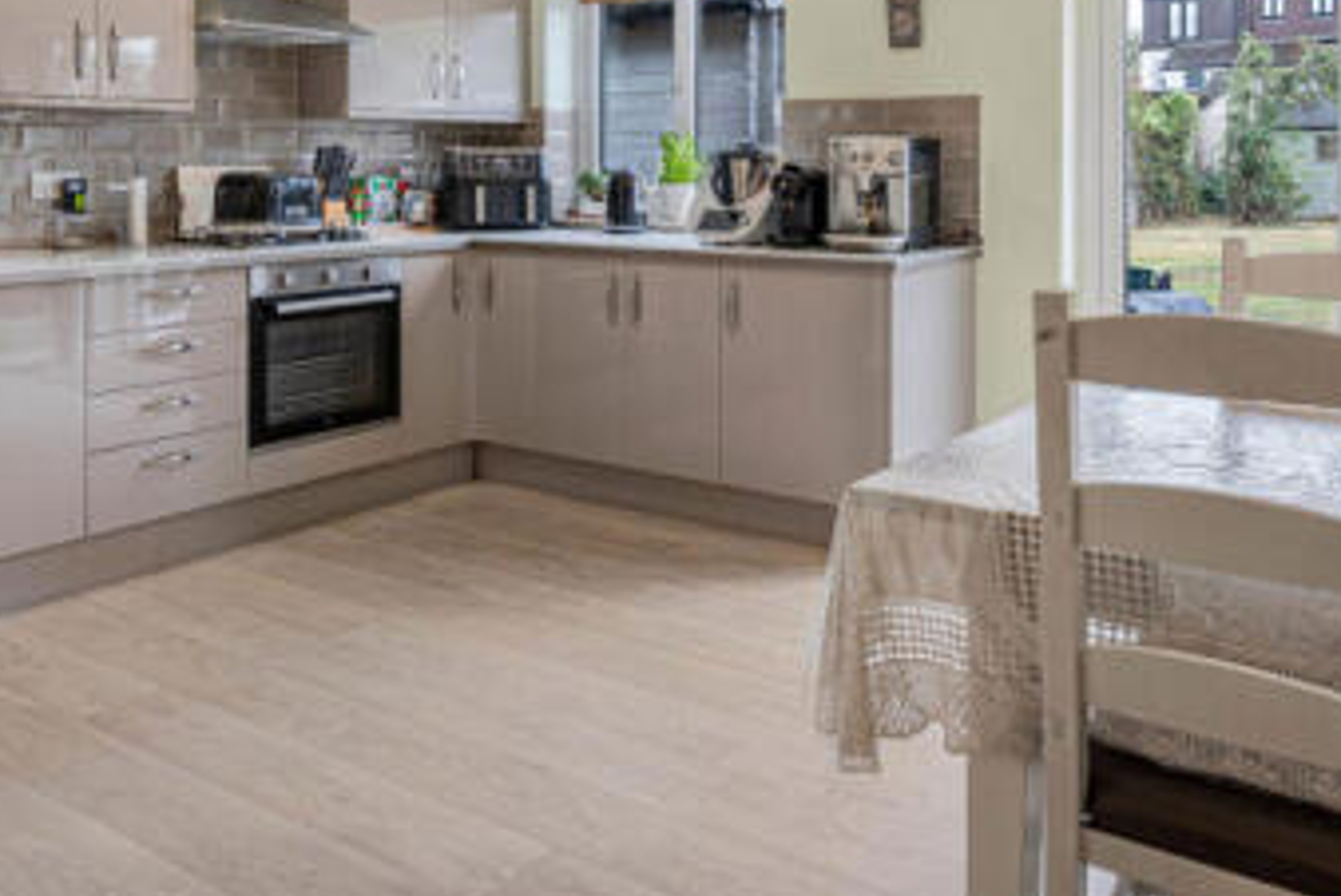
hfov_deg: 60.0
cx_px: 760
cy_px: 172
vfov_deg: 40.6
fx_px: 1156
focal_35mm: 31
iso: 250
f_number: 8
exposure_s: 1/6
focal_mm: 16
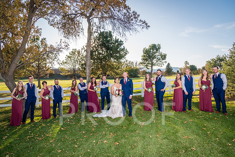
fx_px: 165
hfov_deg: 70.8
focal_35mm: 25
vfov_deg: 50.8
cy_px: 83
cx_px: 111
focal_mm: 24
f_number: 5.6
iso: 100
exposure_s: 1/200
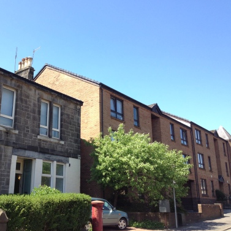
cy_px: 115
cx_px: 78
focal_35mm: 42
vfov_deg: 40.0
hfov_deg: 39.6
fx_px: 317
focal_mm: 4.28
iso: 50
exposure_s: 1/521
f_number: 2.4
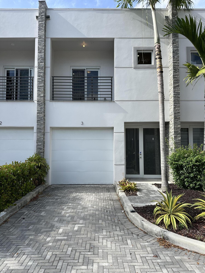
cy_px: 136
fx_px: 190
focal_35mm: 24
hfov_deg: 56.8
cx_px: 102
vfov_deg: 71.6
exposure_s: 1/2469
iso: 80
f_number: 1.78
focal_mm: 6.86
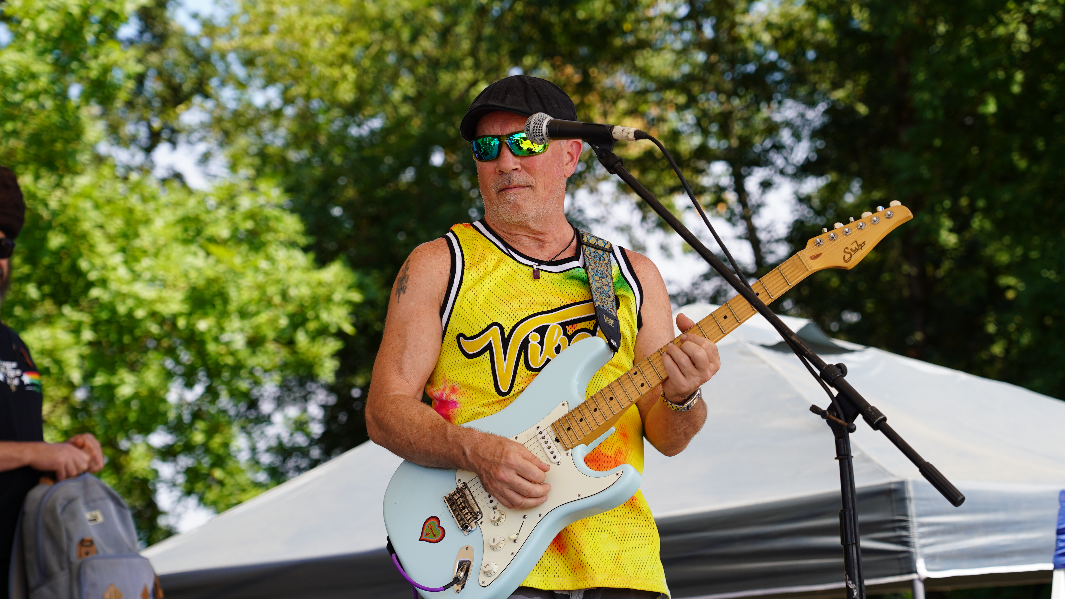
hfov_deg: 19.3
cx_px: 532
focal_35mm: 111
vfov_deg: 10.9
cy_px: 296
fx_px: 3135
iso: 100
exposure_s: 1/200
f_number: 5.6
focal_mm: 105
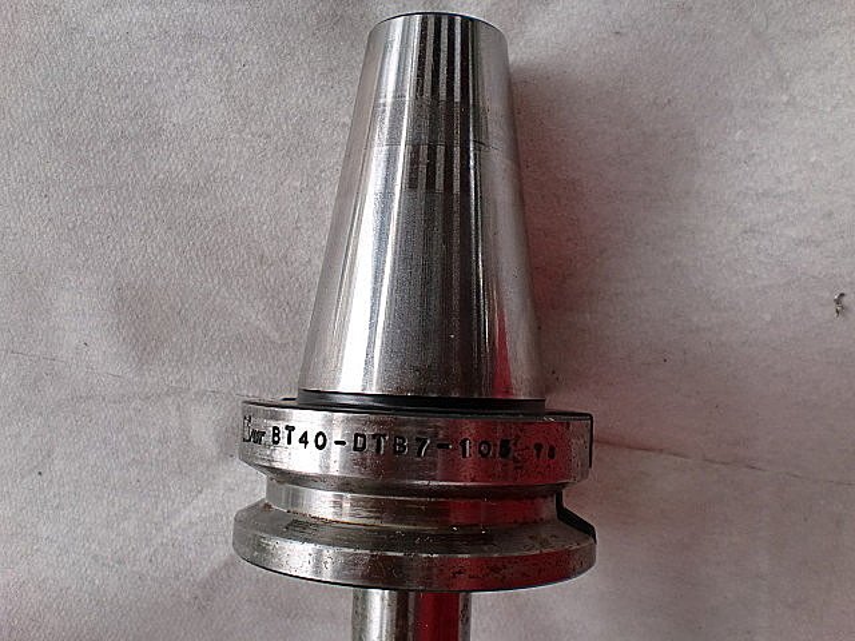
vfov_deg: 40.7
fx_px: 864
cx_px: 428
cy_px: 320
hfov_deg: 52.6
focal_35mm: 35
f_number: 3.1
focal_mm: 6.3
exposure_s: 1/125
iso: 64
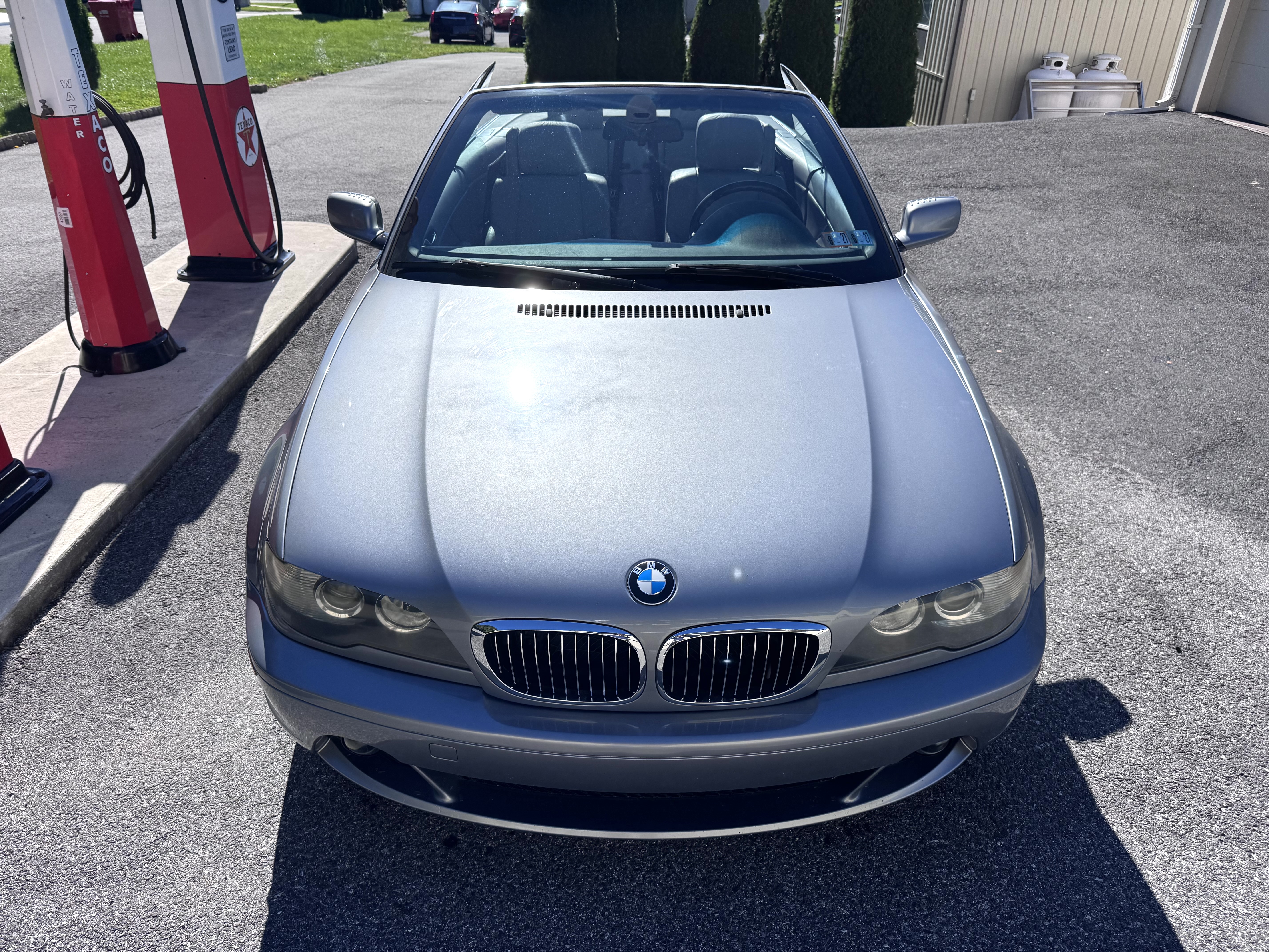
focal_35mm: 24
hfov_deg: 71.6
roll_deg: -1.2
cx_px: 634
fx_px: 880
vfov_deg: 56.8
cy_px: 476
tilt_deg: -29.8
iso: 80
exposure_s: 1/6410
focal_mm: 6.76
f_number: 1.78
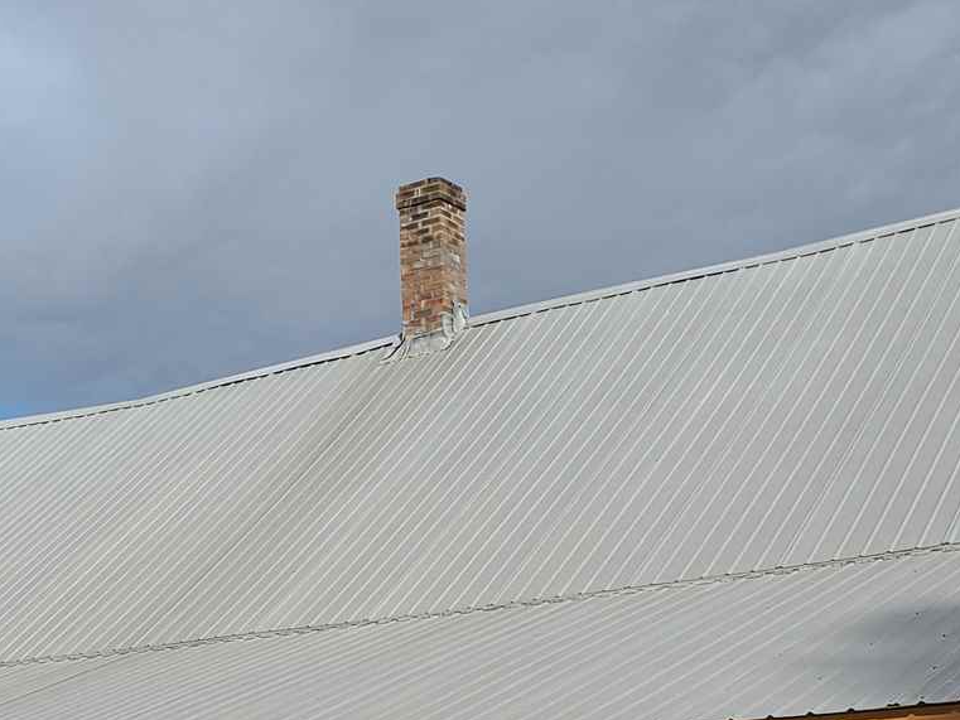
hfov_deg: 27.6
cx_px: 339
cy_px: 744
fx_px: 1942
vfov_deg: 20.3
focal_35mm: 70
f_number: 2.4
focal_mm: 4.3
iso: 50
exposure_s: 1/1788
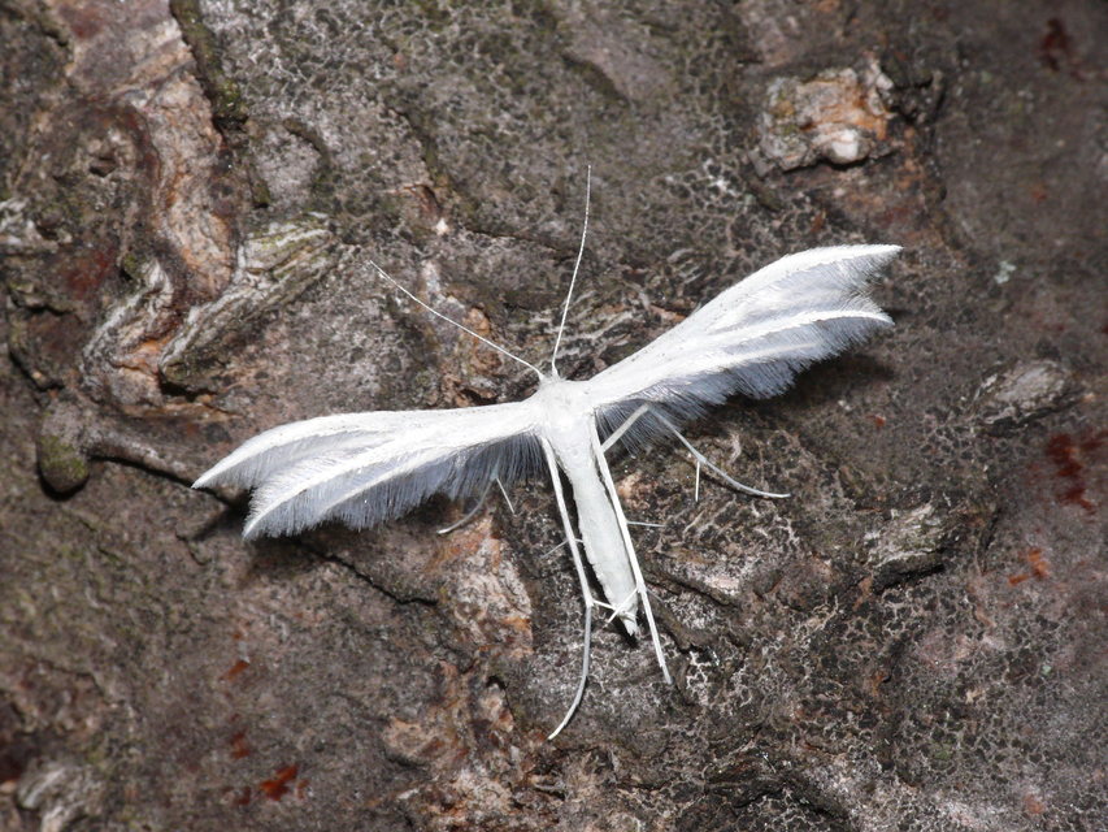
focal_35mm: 186
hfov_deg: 10.6
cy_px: 416
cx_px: 554
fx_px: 5954
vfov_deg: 8.0
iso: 200
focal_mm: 39.4
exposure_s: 1/640
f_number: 11
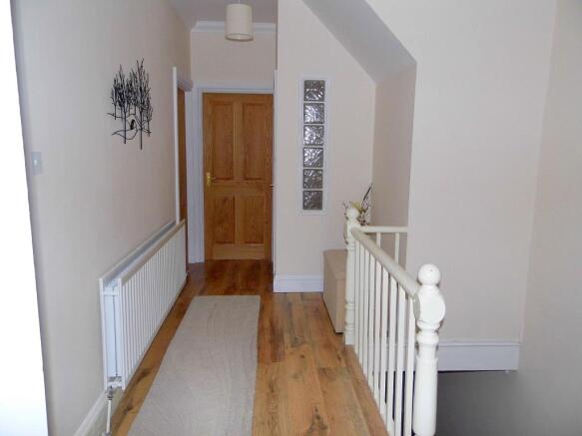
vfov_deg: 54.9
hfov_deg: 69.4
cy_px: 218
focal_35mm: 25
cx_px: 291
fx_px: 420
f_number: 3
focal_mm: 4.5
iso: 100
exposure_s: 1/60
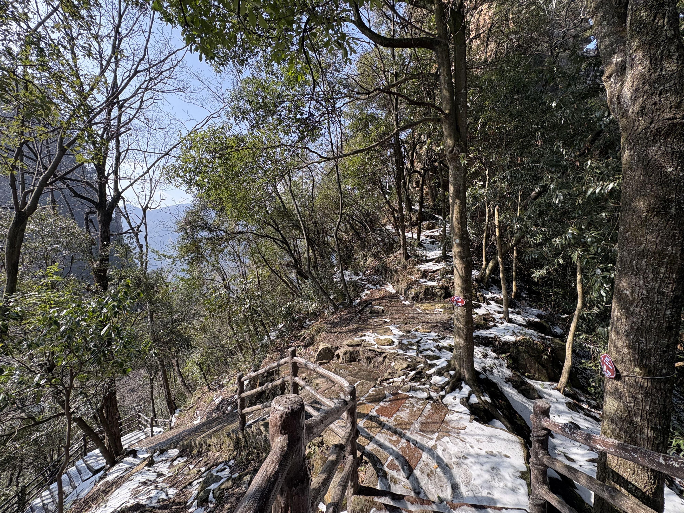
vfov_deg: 85.7
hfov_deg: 102.1
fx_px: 277
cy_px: 256
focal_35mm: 14
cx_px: 342
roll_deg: +0.1
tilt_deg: -2.3
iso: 40
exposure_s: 1/335
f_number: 2.2
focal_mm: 2.22
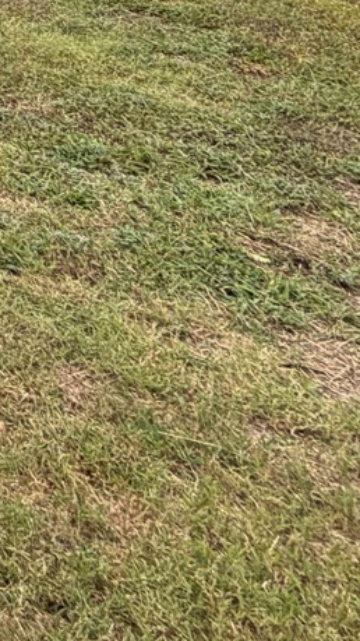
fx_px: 1155
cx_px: -738
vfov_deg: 24.3
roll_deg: +0.5
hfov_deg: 11.0
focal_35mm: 68
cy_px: -318
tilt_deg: +2.5
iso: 25
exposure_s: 1/841
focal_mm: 2.22
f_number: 2.2
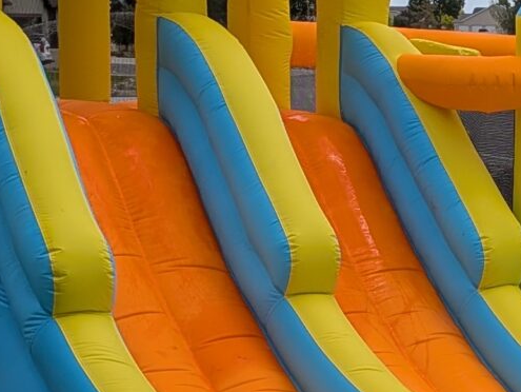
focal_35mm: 124
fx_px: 1868
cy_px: 228
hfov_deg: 15.1
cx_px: 680
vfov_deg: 12.0
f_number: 1.7
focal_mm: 4.53
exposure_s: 1/1923
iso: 30
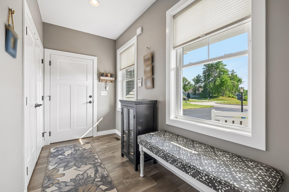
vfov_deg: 77.3
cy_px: 96
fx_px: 120
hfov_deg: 100.4
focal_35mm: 15
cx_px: 144
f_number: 5.6
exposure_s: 1/75
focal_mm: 10
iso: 200
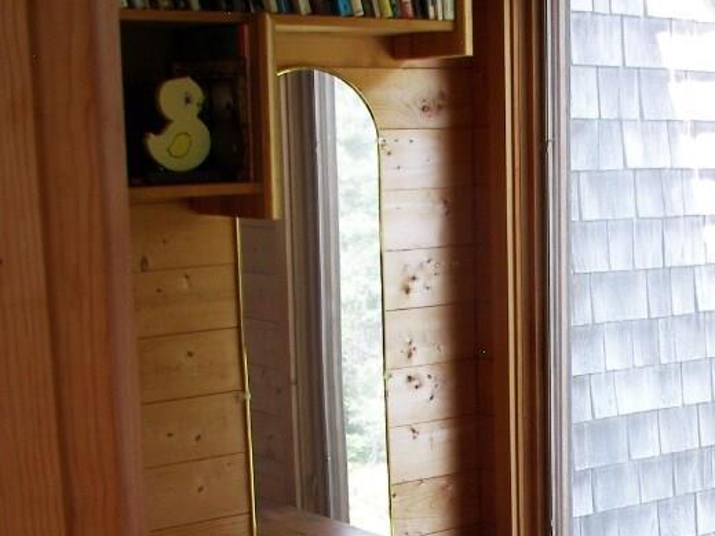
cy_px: 452
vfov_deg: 20.4
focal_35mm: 71
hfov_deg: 26.9
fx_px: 1466
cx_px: 562
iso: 80
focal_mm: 6
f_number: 2.8
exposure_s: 1/30
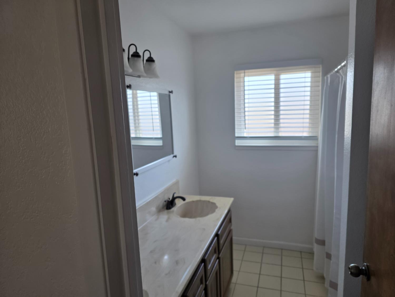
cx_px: 198
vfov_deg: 58.9
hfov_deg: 73.9
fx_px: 262
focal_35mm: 23
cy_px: 148
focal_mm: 6.3
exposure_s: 1/180
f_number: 1.7
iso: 160
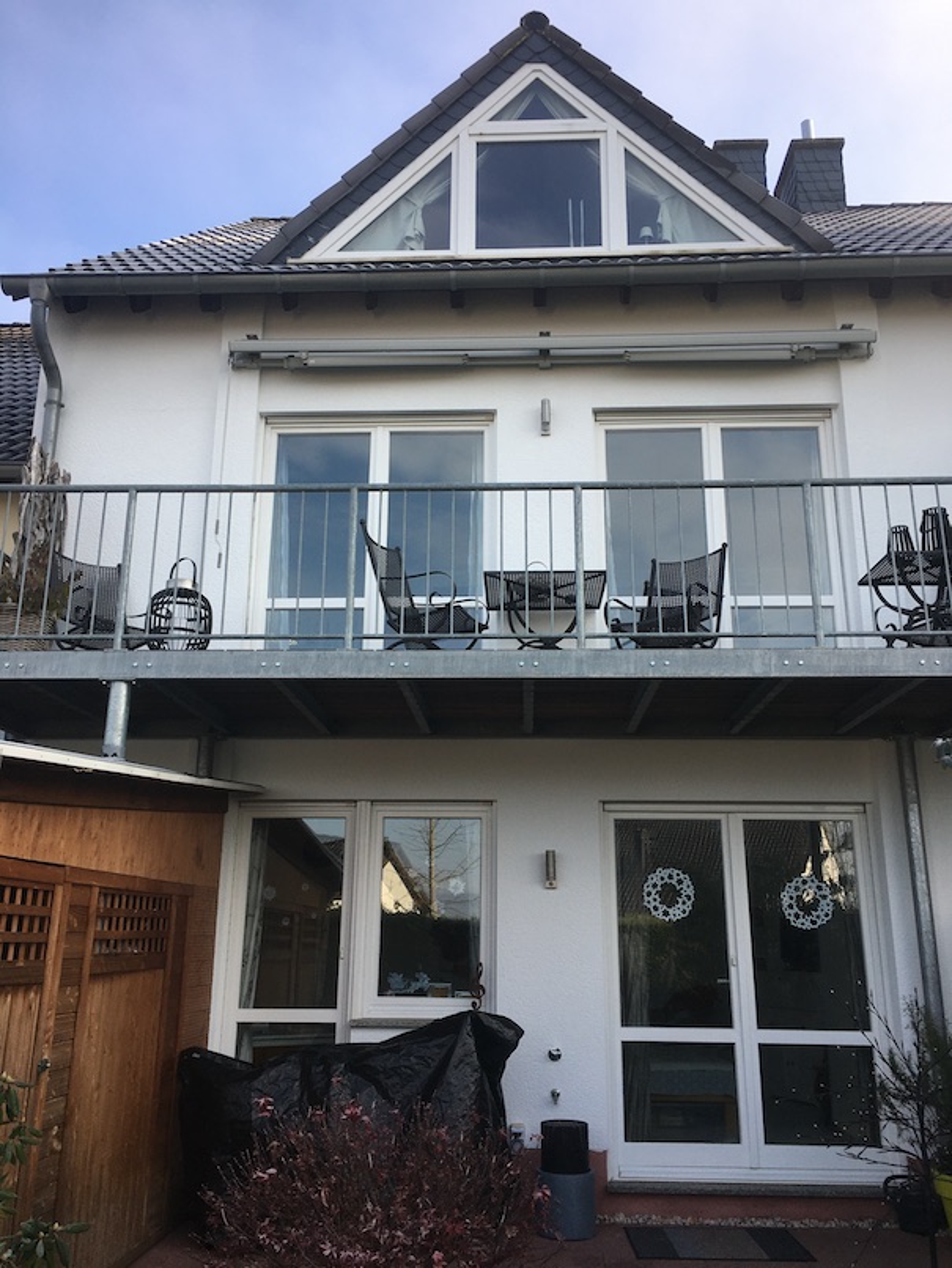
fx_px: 1063
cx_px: 476
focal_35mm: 29
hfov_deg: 48.3
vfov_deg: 61.6
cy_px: 634
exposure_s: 1/463
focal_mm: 4.15
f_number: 2.2
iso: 25
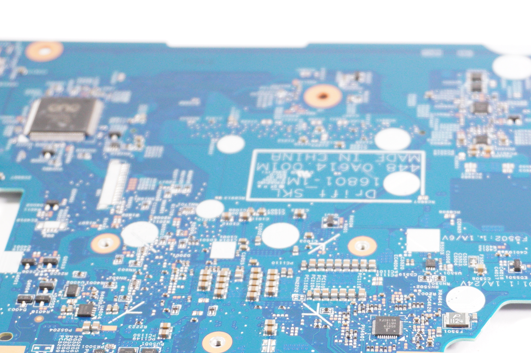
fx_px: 1297
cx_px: 363
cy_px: 250
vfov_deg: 15.5
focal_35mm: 88
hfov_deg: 23.0
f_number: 5.6
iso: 1600
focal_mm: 34
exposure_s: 1/250
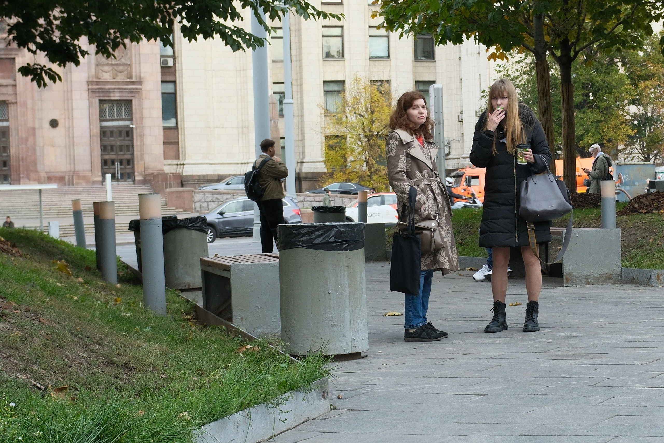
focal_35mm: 41
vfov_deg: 32.6
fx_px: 756
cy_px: 222
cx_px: 332
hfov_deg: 47.4
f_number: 5.6
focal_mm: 27
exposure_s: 1/420
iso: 640
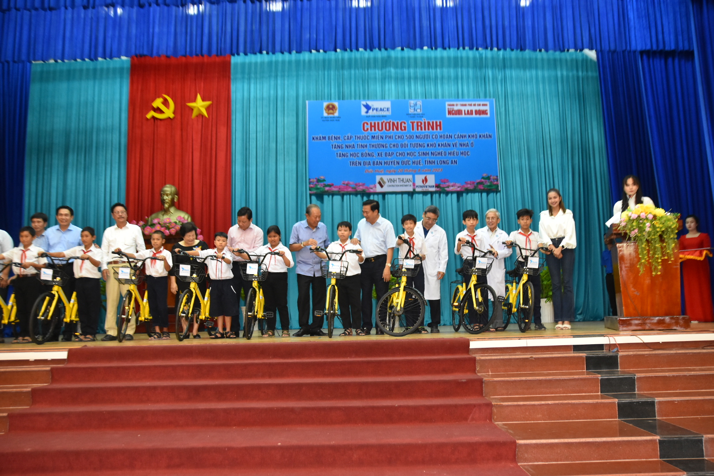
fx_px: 565
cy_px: 238
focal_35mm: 28
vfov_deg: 45.7
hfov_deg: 64.6
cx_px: 357
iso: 2000
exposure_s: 1/250
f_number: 2.8
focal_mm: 19
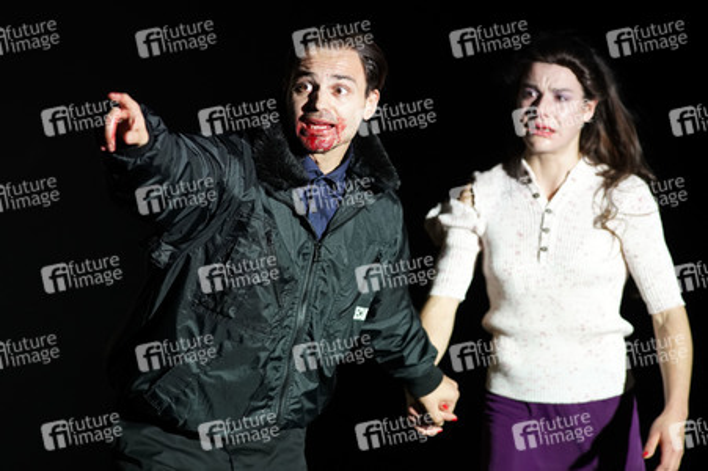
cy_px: 236
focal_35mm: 200
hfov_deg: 10.3
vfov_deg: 6.9
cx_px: 354
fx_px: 3930
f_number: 4
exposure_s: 1/200
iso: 3200
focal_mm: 200
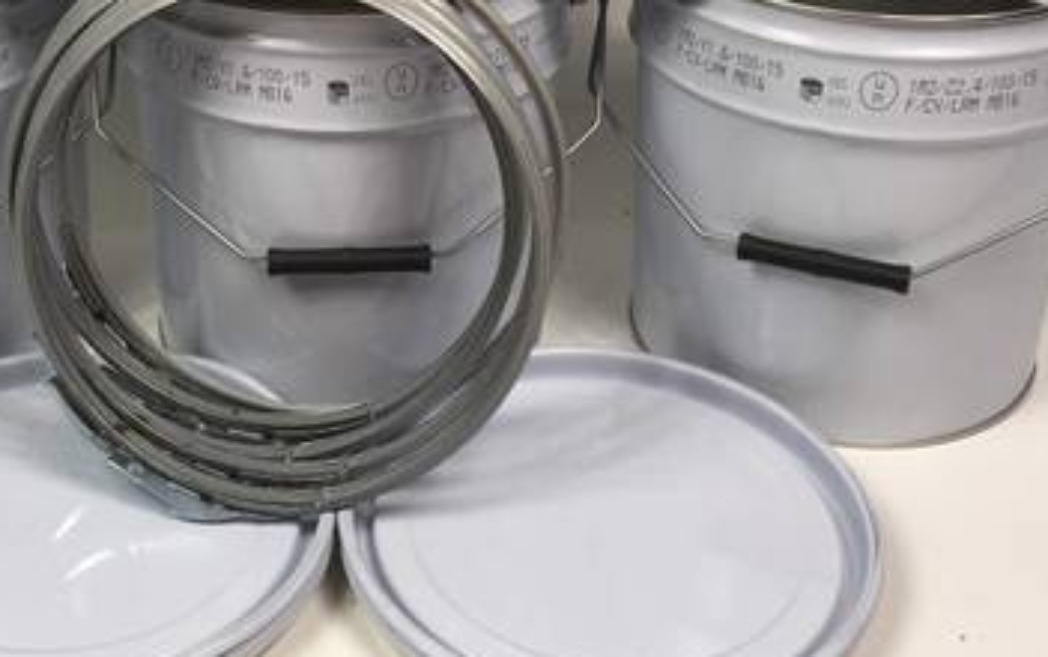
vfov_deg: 22.5
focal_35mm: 56
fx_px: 1601
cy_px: 45
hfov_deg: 36.0
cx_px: 367
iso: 25
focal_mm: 4.15
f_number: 2.2
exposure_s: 1/50
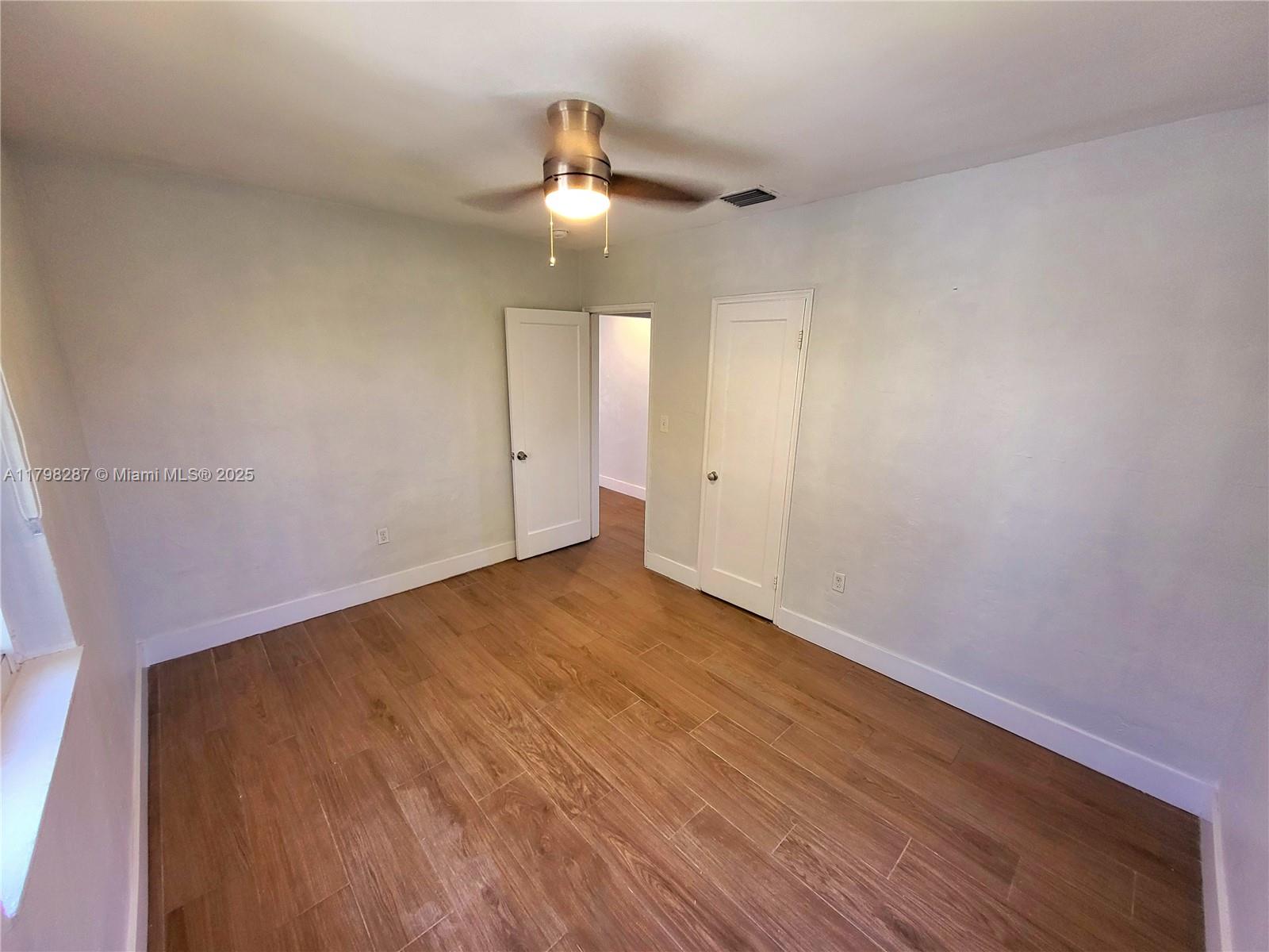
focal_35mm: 13
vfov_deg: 89.9
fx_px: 477
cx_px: 634
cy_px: 476
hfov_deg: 106.2
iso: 200
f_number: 2.2
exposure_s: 1/60.2
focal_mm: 1.74
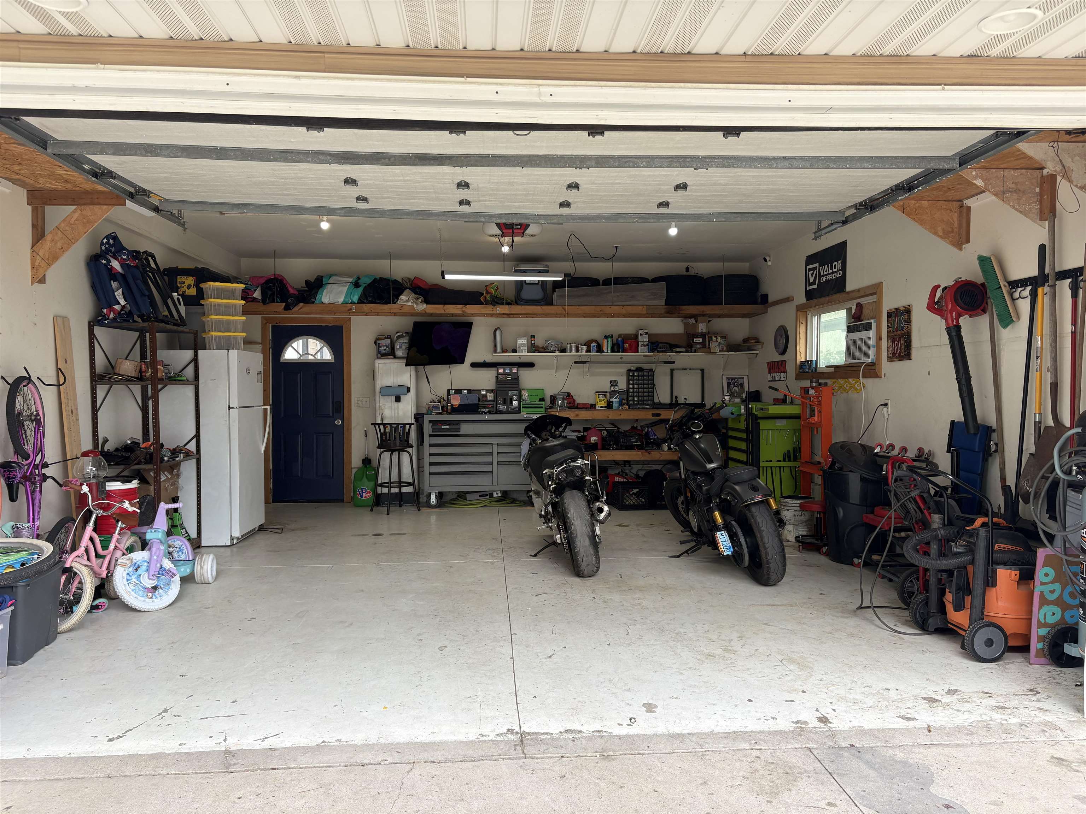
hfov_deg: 67.3
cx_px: 543
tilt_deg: -1.5
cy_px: 407
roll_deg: +0.7
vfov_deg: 53.1
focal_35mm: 26
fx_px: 816
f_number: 1.6
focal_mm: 5.96
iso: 50
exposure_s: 1/404
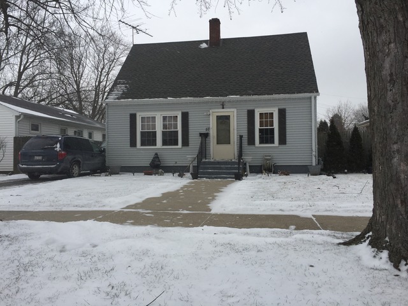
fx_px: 342
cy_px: 153
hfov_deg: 61.7
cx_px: 204
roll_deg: +1.4
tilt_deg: +1.0
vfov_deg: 48.2
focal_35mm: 29
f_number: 2.2
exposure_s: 1/335
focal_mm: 4.15
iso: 32
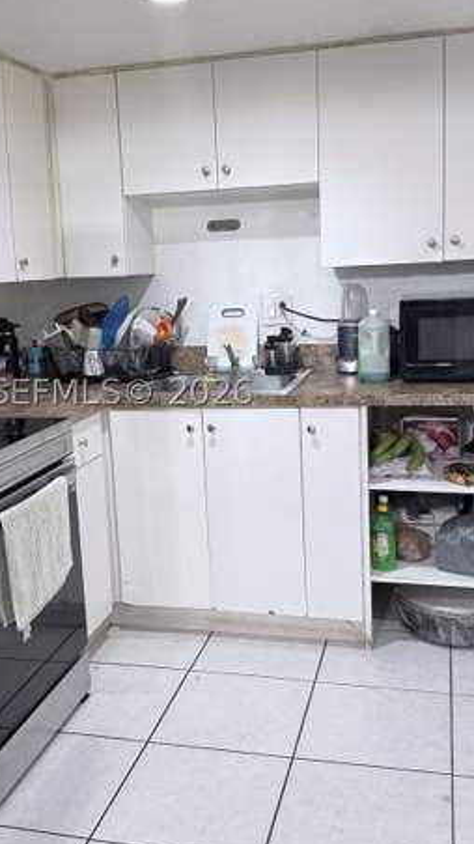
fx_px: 827
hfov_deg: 31.9
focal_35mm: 37
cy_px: 392
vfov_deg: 54.0
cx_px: 209
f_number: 1.78
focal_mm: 6.76
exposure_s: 1/60
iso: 200
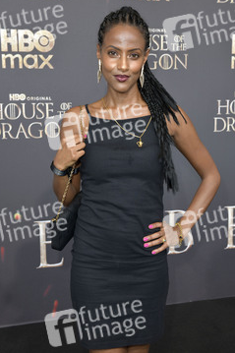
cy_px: 176
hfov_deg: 27.5
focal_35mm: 49
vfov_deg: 40.4
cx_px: 124
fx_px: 480
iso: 400
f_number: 6.3
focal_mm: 44
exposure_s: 1/250
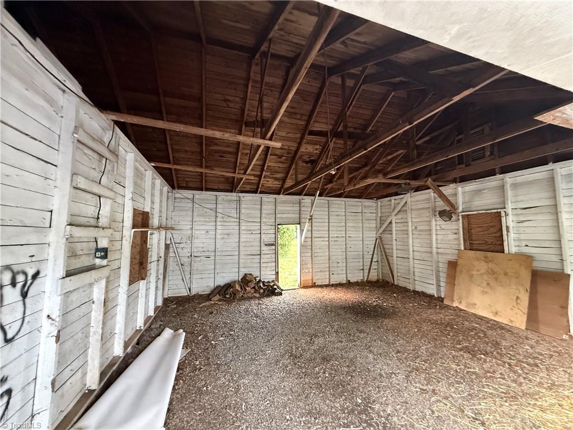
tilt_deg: +3.9
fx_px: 232
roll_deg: +0.3
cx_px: 286
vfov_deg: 85.7
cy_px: 215
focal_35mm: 14
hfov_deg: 102.1
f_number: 2.2
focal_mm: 2.22
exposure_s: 1/60
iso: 800
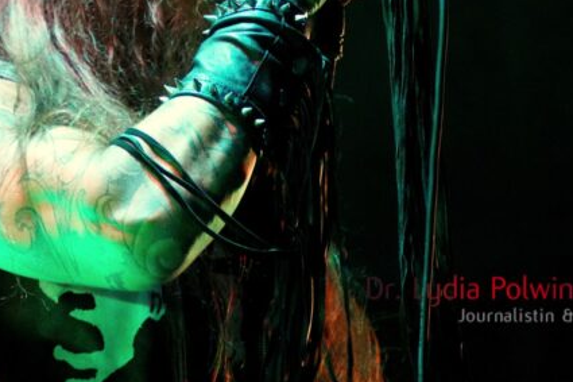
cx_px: 225
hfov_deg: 3.5
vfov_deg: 2.3
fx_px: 9403
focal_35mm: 591
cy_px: 104
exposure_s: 1/200
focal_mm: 218
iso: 6400
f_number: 6.3
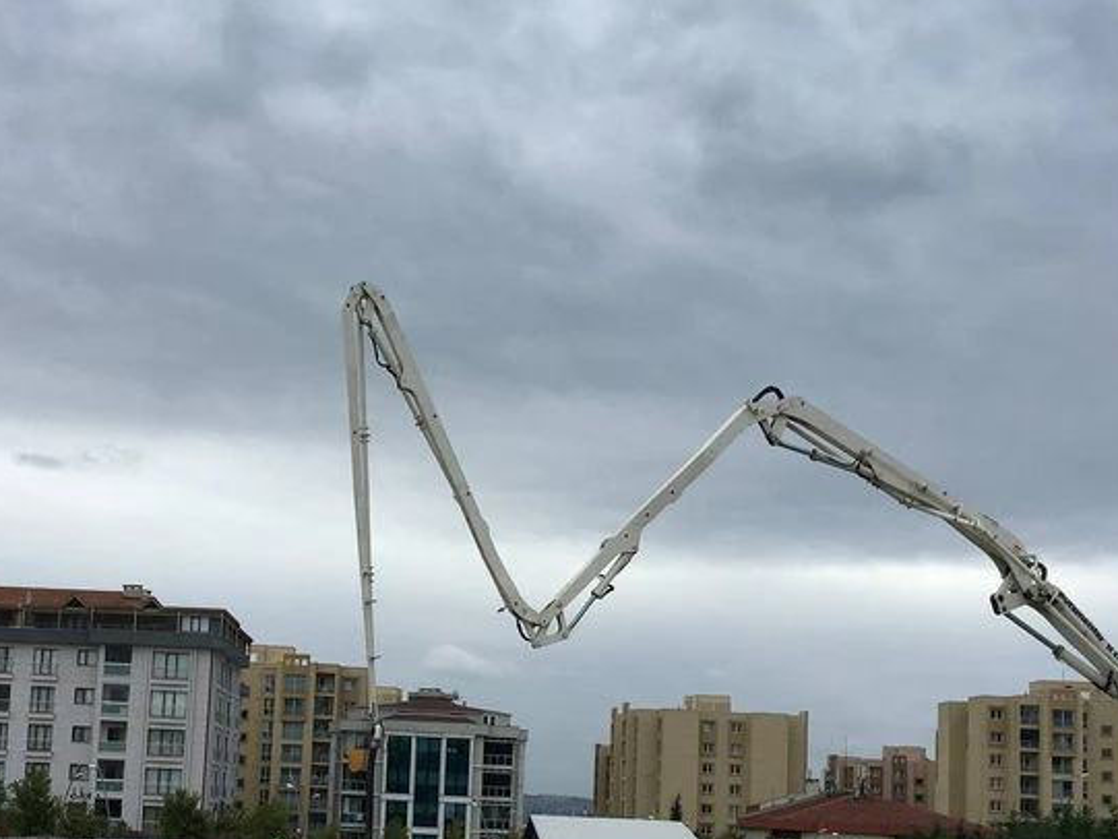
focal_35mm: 54
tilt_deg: +7.8
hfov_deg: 35.4
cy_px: 616
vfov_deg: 26.7
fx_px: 1744
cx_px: 434
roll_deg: -2.6
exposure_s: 1/718
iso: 25
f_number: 2.2
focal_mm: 4.15
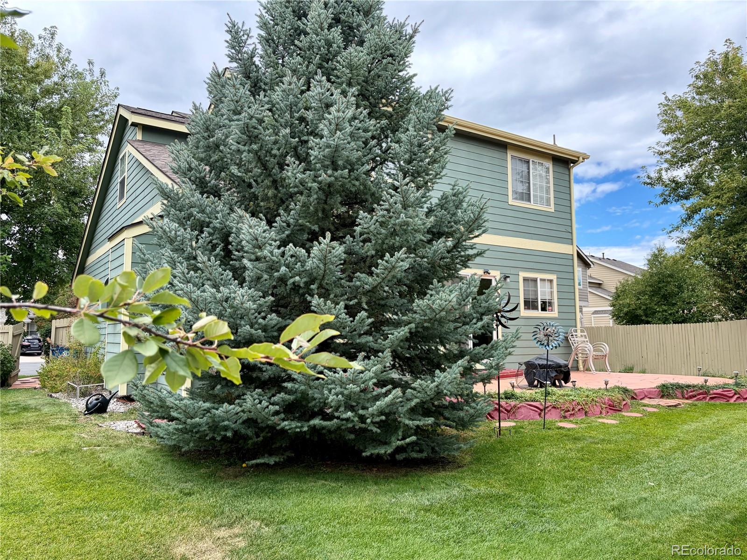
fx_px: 561
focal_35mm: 26
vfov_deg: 53.1
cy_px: 280
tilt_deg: +7.2
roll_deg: +0.1
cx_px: 374
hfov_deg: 67.3
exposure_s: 1/1337
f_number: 1.6
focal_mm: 5.96
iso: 64
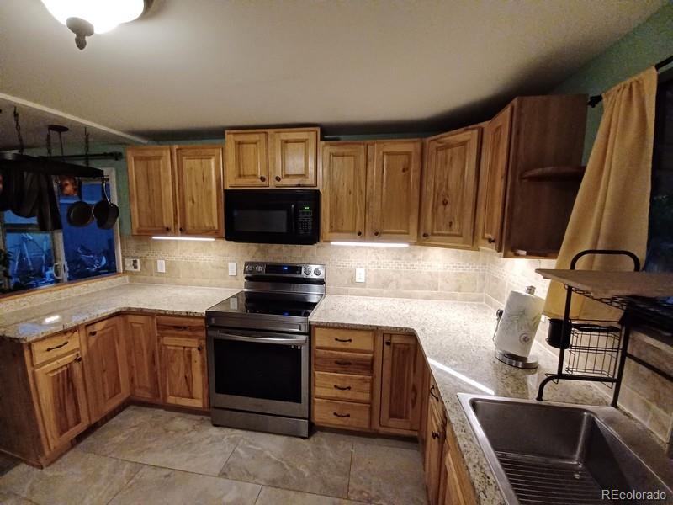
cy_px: 252
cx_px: 336
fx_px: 253
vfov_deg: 89.9
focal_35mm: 13
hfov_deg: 106.2
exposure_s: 1/30
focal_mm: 1.42
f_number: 2.2
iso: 200
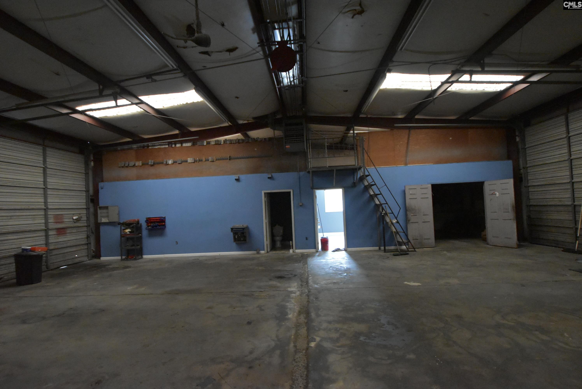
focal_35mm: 16
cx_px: 291
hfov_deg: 94.9
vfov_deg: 72.2
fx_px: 267
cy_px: 194
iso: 5600
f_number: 3.5
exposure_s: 1/125
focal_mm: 11
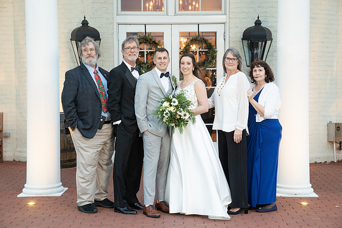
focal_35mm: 69
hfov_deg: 29.1
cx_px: 170
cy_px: 115
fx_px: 659
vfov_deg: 19.6
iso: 2000
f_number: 4
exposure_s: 1/100
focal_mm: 68
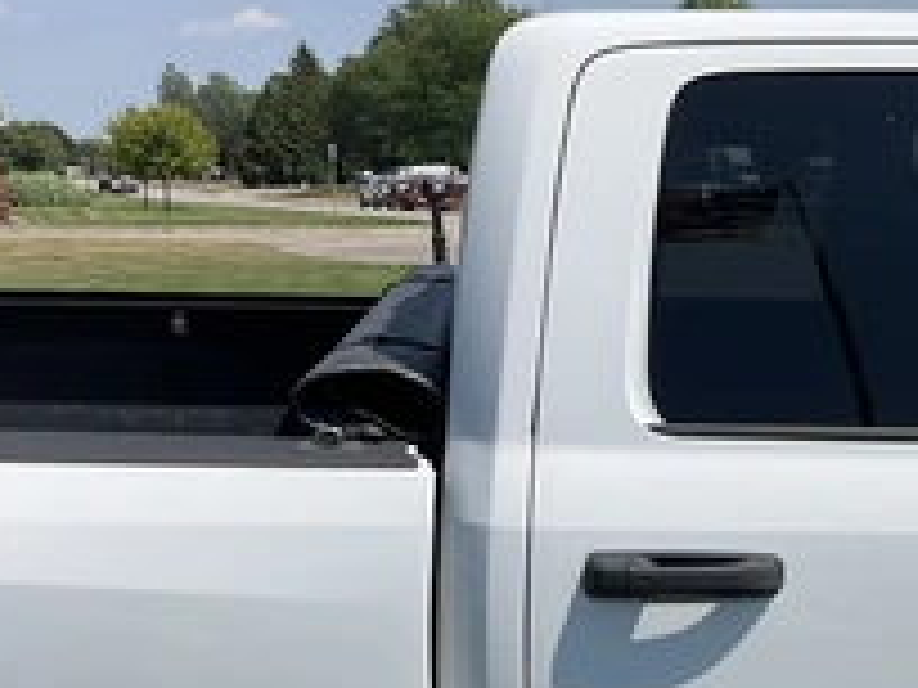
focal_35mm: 57
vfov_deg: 25.3
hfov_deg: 33.4
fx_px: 1512
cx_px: 630
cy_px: 544
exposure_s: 1/3125
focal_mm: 3
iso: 25
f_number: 1.8
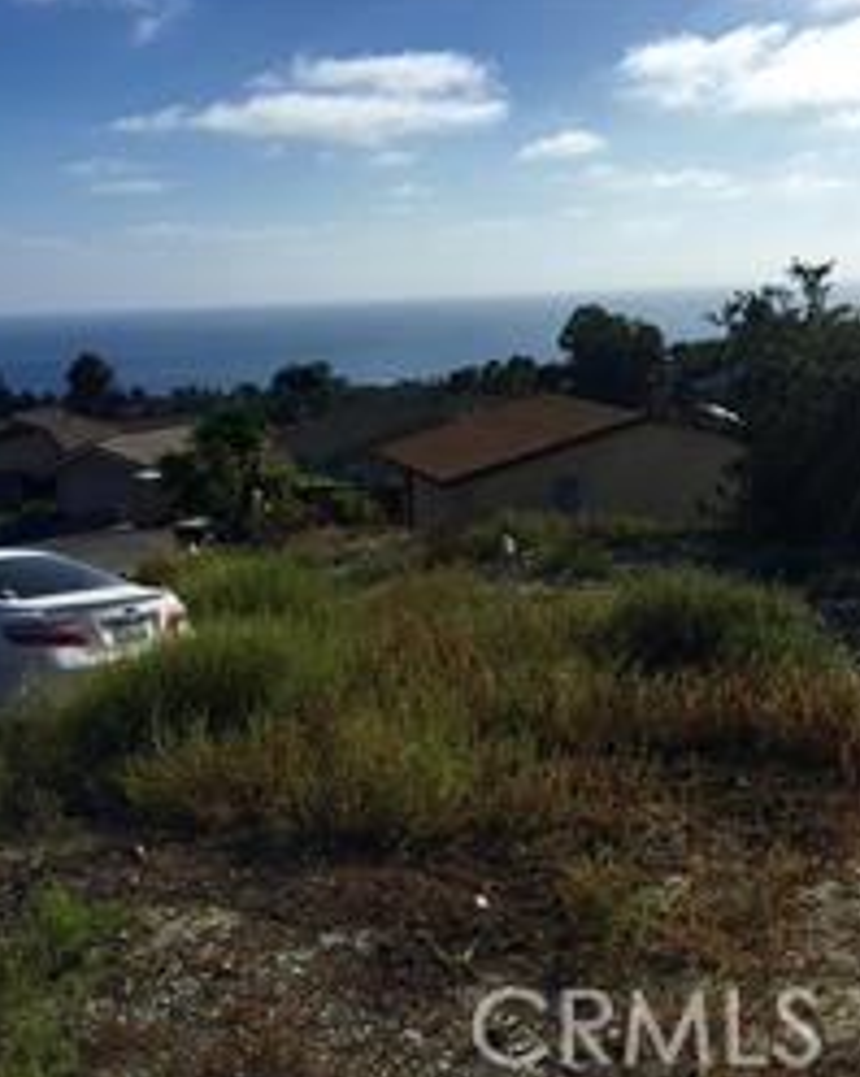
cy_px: 534
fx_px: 1242
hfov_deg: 37.7
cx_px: 589
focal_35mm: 39
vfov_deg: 46.9
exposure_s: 1/4950
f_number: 2.2
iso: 32
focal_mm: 4.15
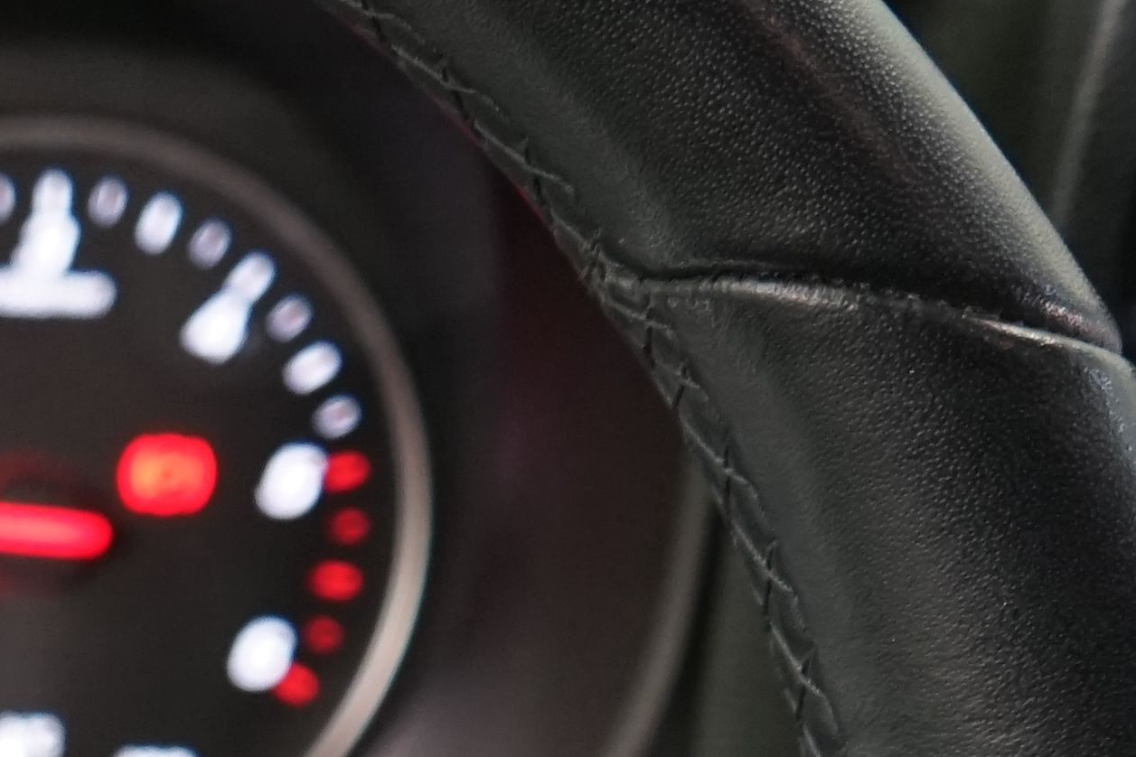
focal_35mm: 148
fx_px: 4670
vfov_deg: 8.8
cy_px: 1516
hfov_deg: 12.7
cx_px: -847
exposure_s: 1/40
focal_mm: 31
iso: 1250
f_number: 3.5
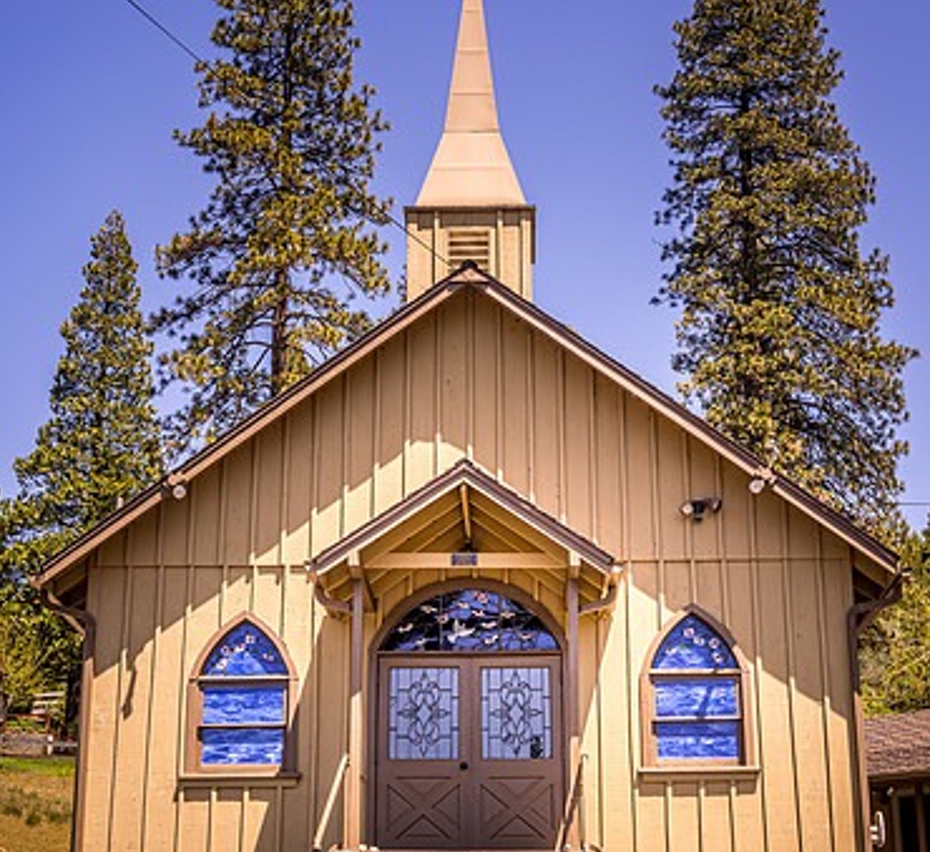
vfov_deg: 27.8
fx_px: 1720
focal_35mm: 59
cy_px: 465
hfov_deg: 30.2
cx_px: 518
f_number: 16
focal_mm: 36
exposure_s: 1/40
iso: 200
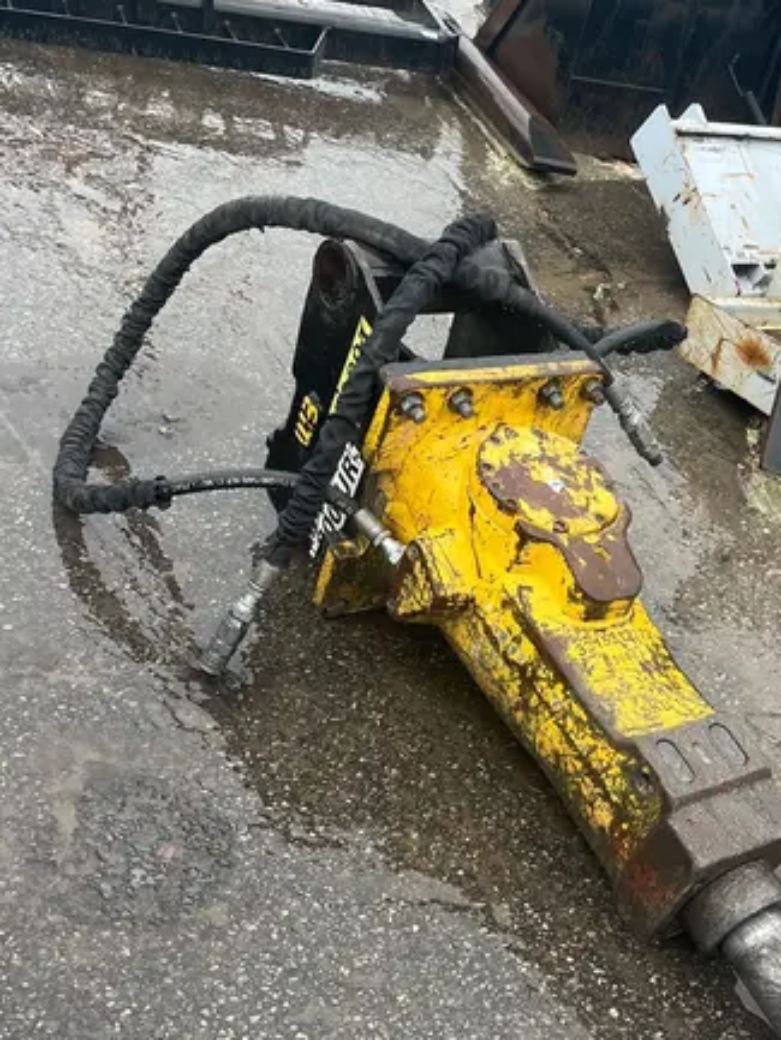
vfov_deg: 42.6
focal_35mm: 44
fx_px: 1323
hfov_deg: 32.5
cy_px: 659
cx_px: 536
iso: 125
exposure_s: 1/62
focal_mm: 5.1
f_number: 1.6
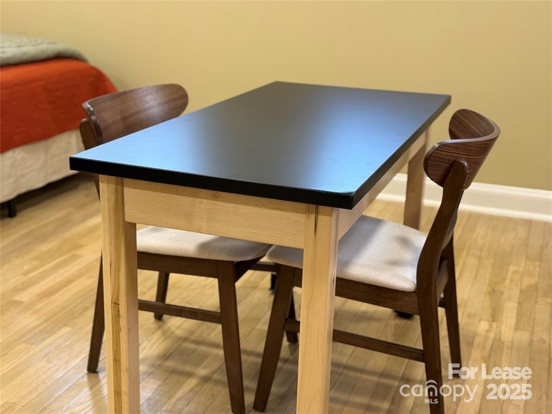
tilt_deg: -17.6
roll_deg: -1.7
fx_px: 765
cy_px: 207
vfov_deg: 30.3
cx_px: 276
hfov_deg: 39.7
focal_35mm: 48
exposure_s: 1/60
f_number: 1.78
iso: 160
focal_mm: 6.76
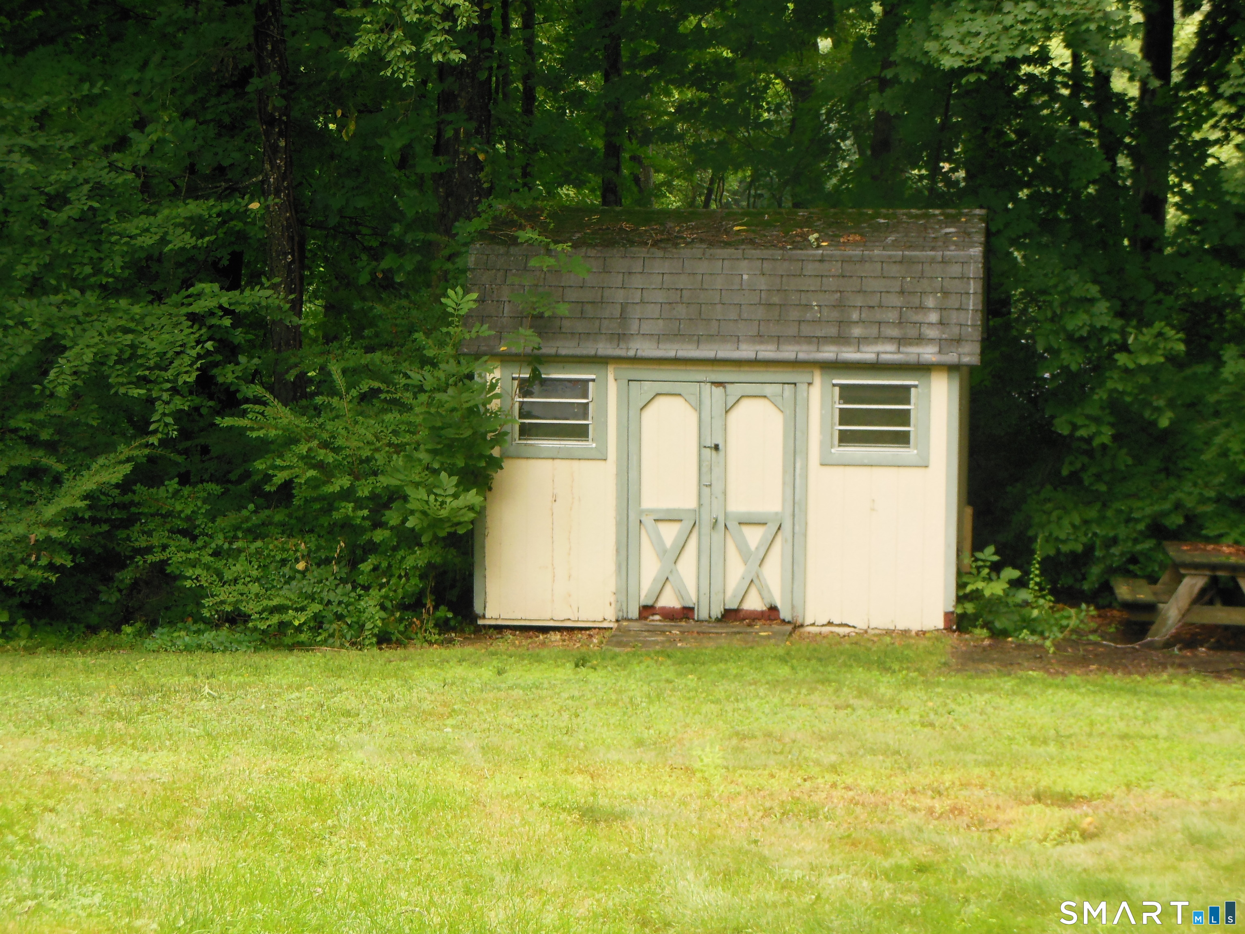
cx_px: 622
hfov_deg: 22.5
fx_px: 3129
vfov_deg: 17.0
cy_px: 467
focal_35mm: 87
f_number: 4.6
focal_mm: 15.5
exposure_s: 1/60
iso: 320
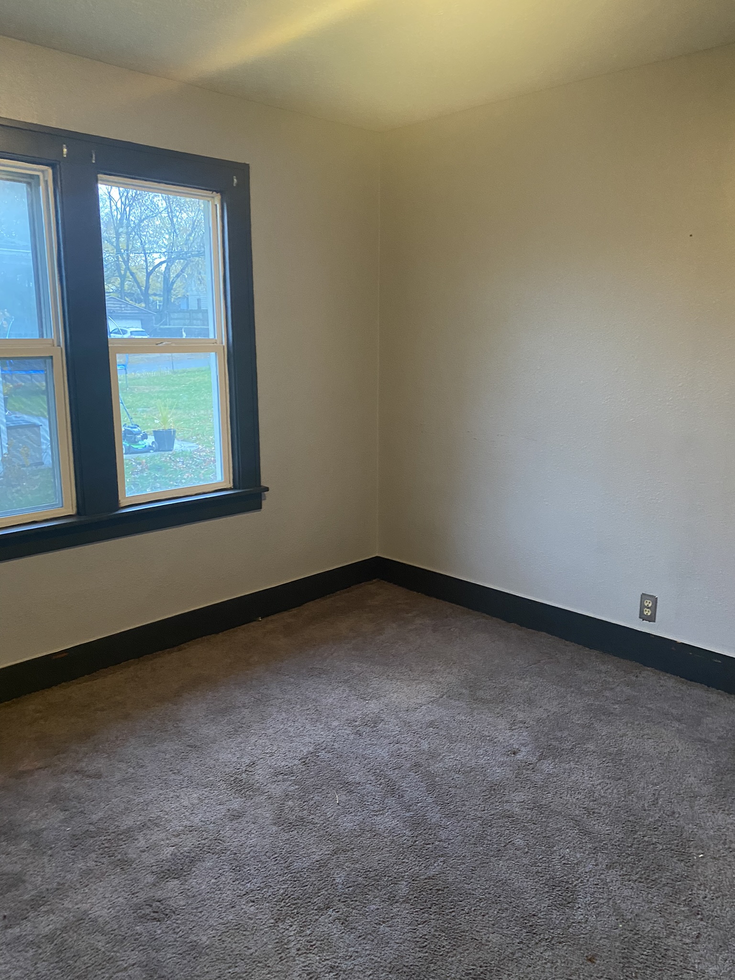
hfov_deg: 53.1
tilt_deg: -10.1
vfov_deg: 67.3
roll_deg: +0.2
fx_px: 736
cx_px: 368
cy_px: 490
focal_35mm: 26
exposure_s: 1/40
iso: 500
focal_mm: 4.25
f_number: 1.8
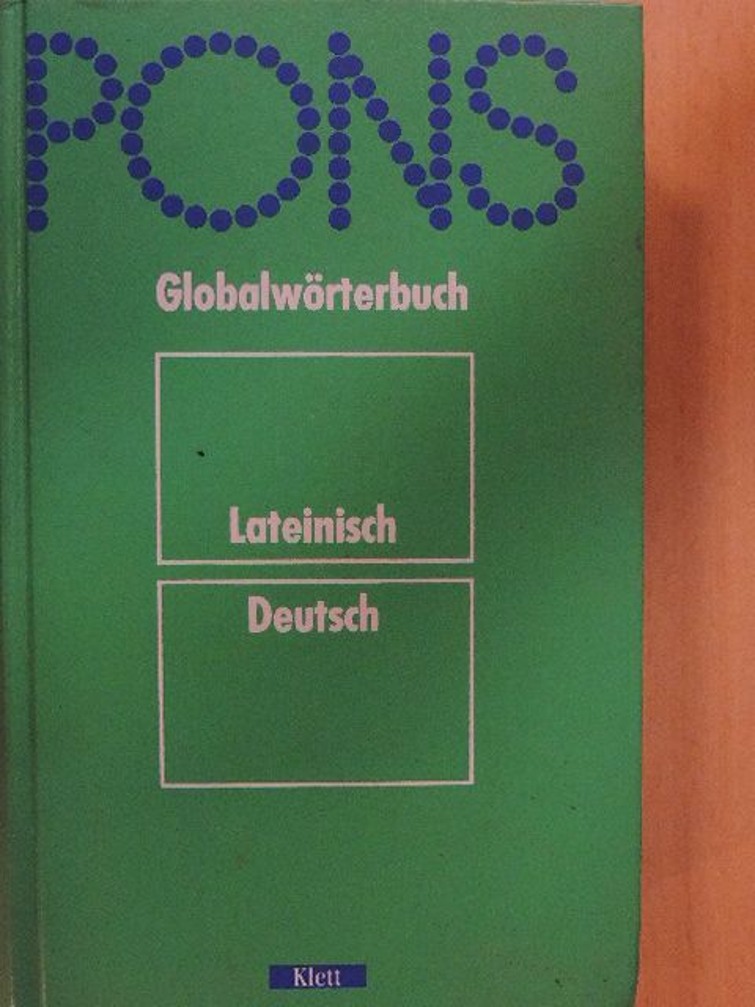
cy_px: 504
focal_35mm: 50
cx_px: 378
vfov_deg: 38.2
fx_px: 1454
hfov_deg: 29.1
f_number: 3.6
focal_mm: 8.9
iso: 1600
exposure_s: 1/100
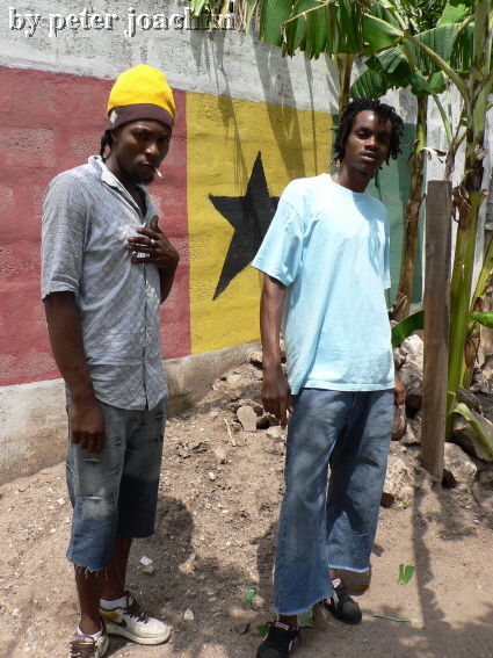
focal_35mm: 35
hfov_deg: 40.7
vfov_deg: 52.6
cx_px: 246
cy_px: 329
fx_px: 665
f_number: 4
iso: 64
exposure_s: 1/320
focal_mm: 6
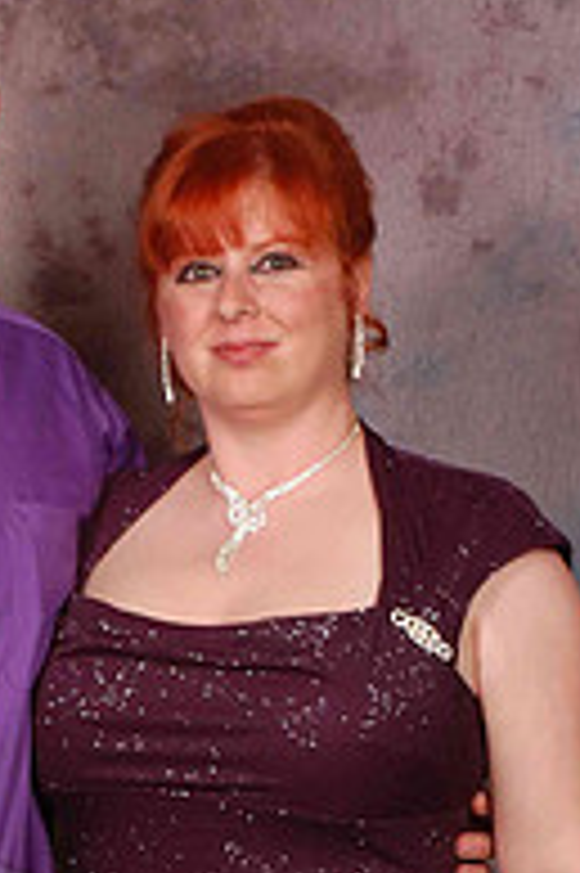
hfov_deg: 10.3
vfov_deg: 15.4
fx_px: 3195
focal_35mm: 132
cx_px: 29
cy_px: 693
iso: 200
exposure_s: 1/125
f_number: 10
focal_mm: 38
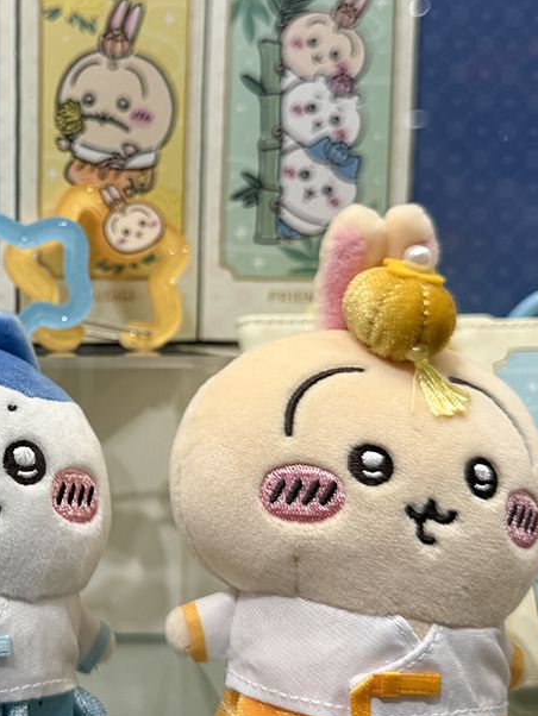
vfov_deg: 37.5
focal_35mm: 51
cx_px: -5
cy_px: 340
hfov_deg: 26.9
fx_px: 1056
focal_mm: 6.76
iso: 80
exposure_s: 1/400
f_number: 1.8
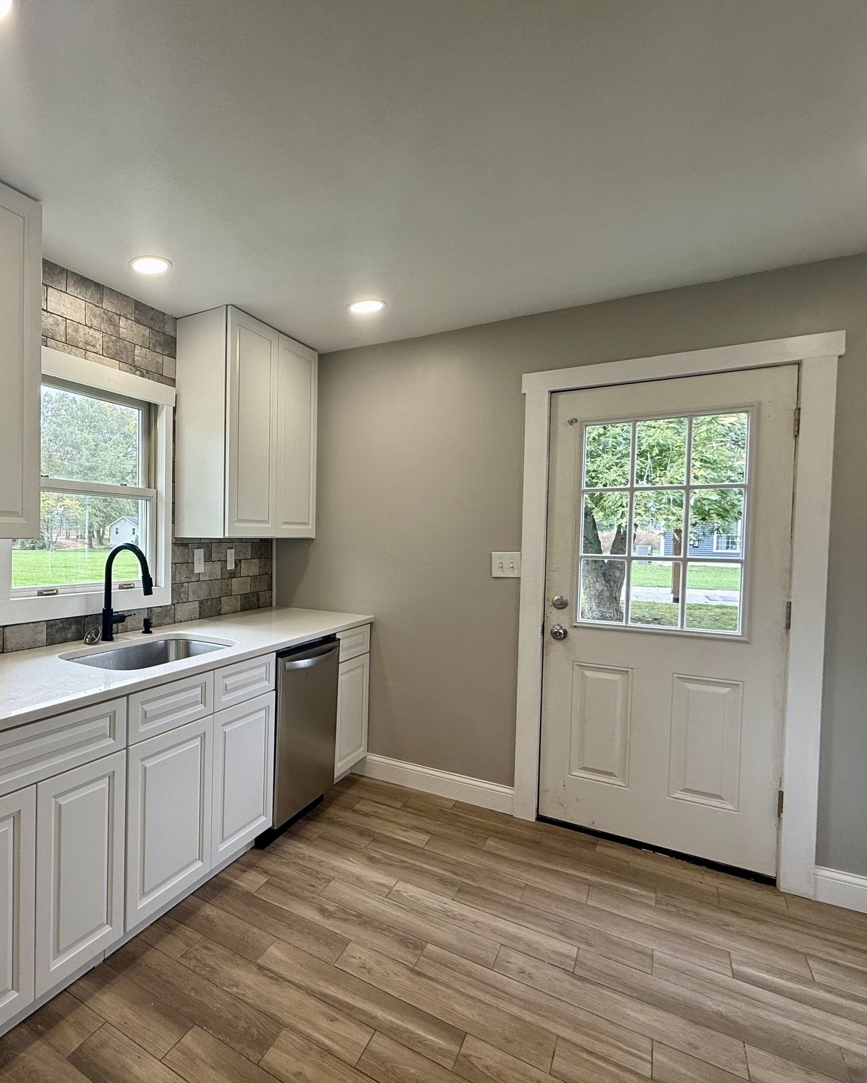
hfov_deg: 64.6
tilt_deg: -1.7
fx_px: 609
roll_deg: -1.0
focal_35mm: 19
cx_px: 174
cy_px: 553
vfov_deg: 83.3
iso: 64
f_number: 2.2
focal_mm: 2.22
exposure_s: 1/120
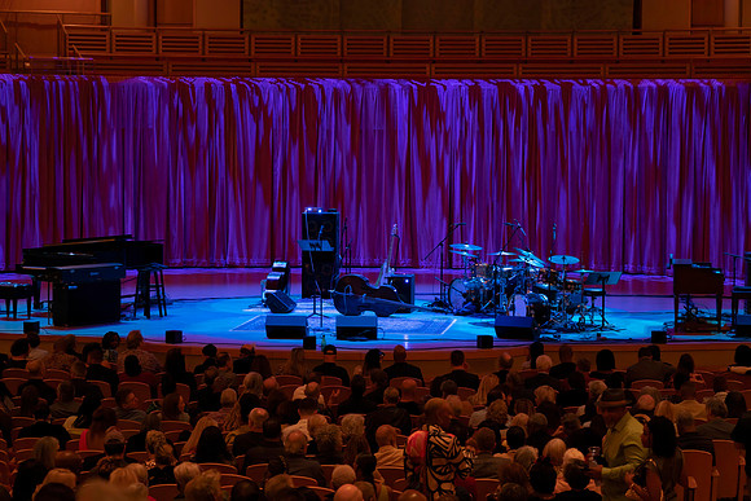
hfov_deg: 20.4
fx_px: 2087
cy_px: 250
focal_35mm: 100
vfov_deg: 13.7
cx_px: 376
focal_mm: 100
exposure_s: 1/50
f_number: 4.5
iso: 1600
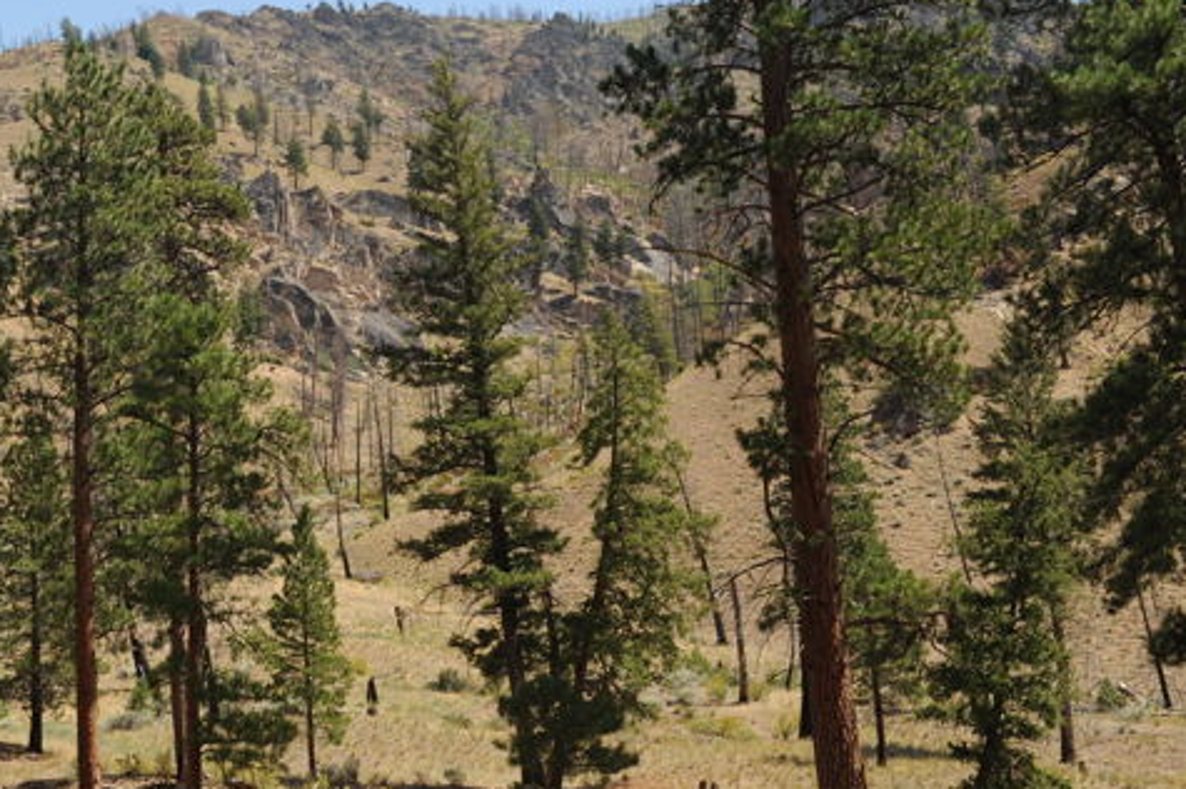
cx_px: 192
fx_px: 1942
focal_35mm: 59
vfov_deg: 22.9
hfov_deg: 32.7
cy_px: 527
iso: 200
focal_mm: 35
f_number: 9
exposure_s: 1/160
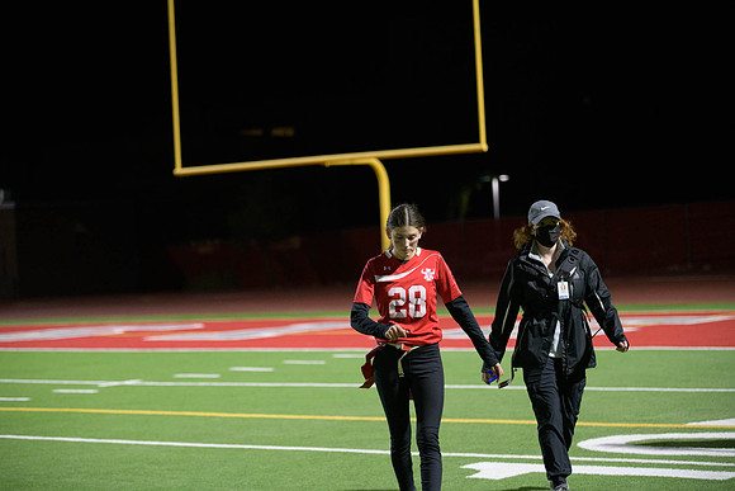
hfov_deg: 21.5
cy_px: 246
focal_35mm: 95
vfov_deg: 14.4
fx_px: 1940
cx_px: 368
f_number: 2.8
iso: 4500
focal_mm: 95
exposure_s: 1/640
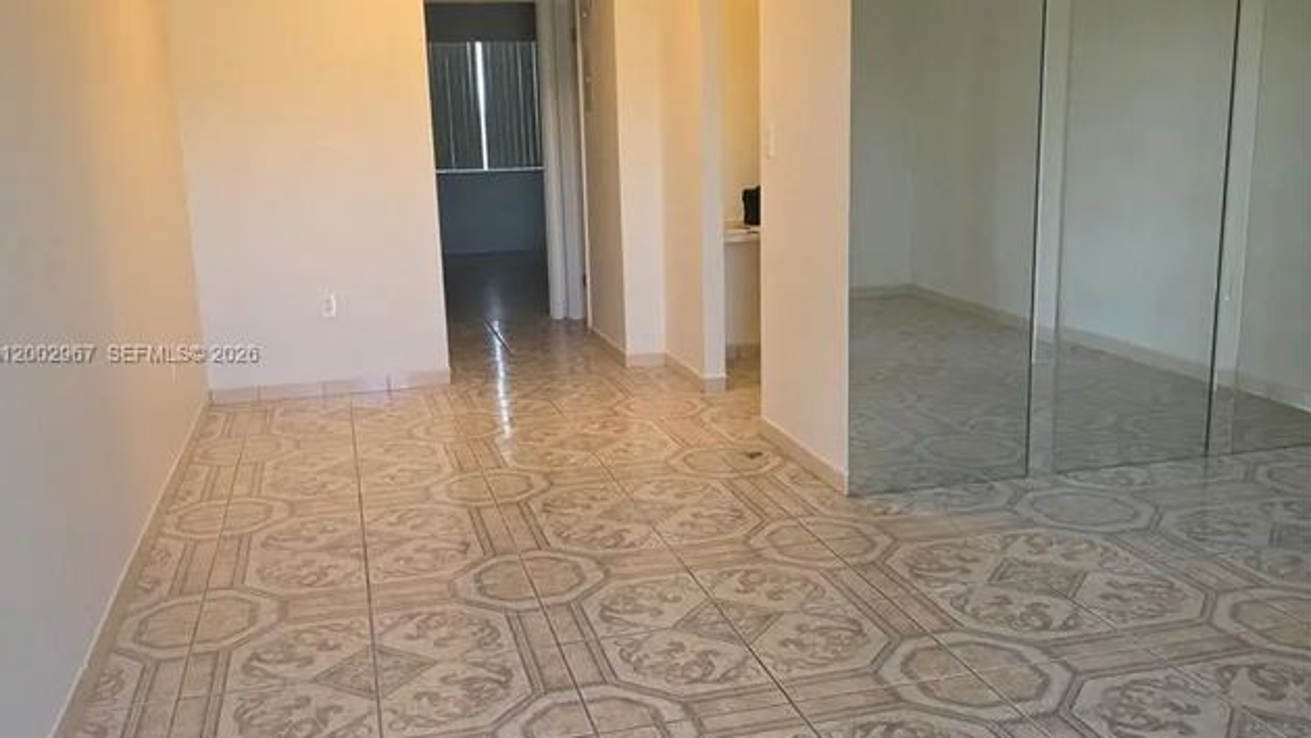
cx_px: 650
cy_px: 355
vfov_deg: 34.7
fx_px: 1182
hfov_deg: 58.0
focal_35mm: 34
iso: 400
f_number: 1.7
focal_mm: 6.3
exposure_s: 1/120
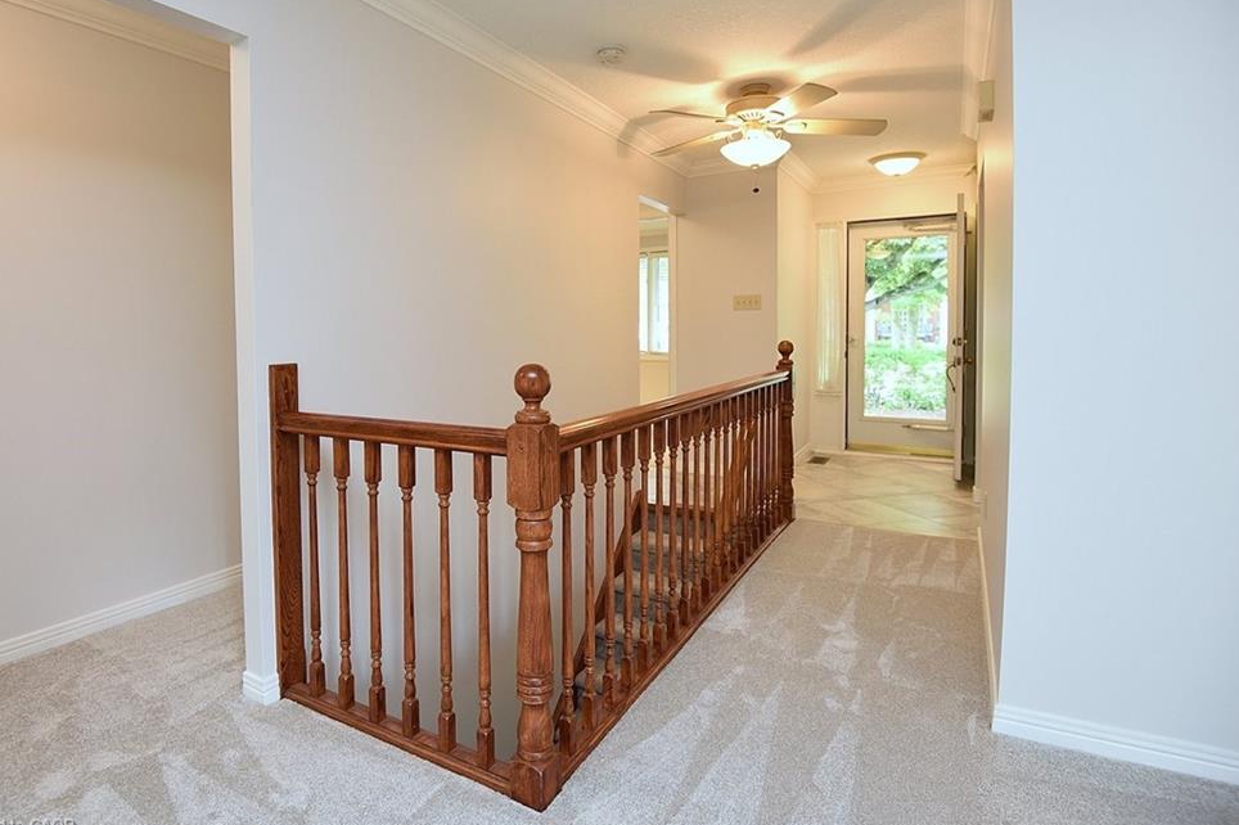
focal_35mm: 17
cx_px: 596
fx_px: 585
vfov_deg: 70.4
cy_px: 398
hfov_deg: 93.3
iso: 800
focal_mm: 16
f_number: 4
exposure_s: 1/60
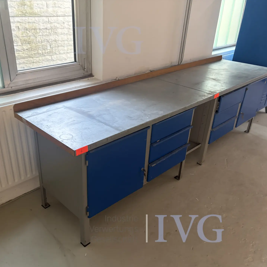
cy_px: 134
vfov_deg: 52.5
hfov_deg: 52.4
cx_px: 116
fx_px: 271
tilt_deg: -25.5
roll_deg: -0.5
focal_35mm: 31
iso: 200
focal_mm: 5.96
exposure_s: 1/60
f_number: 1.6
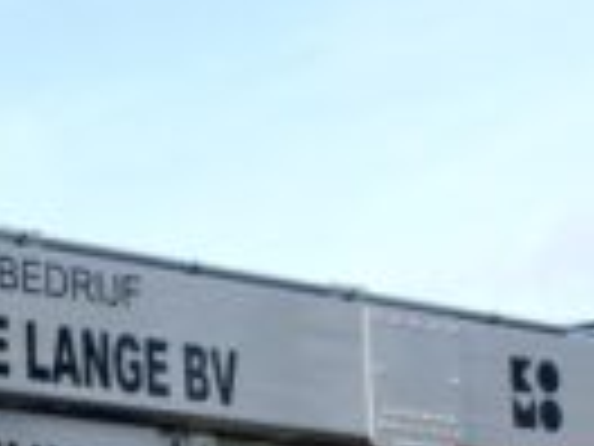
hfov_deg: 11.7
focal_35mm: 164
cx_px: -171
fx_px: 2817
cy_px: 527
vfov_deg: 8.9
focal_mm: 25
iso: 100
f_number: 6.3
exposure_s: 1/160
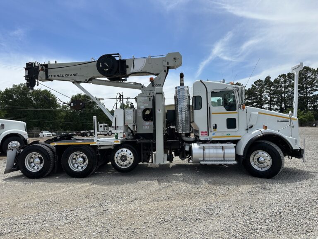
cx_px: 159
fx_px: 220
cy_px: 120
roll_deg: +3.1
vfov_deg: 56.8
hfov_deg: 71.6
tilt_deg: +1.9
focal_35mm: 24
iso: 80
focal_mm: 6.86
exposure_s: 1/6211
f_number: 1.78
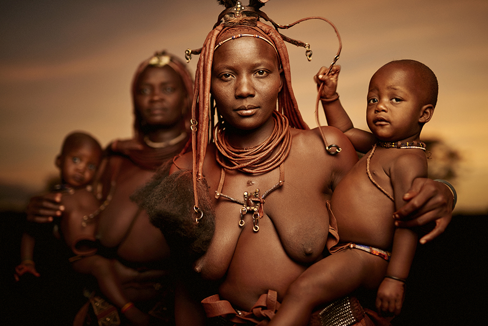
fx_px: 678
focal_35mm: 50
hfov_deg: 39.6
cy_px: 163
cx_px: 244
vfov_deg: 27.0
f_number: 1.4
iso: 100
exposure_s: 1/200
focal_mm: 50
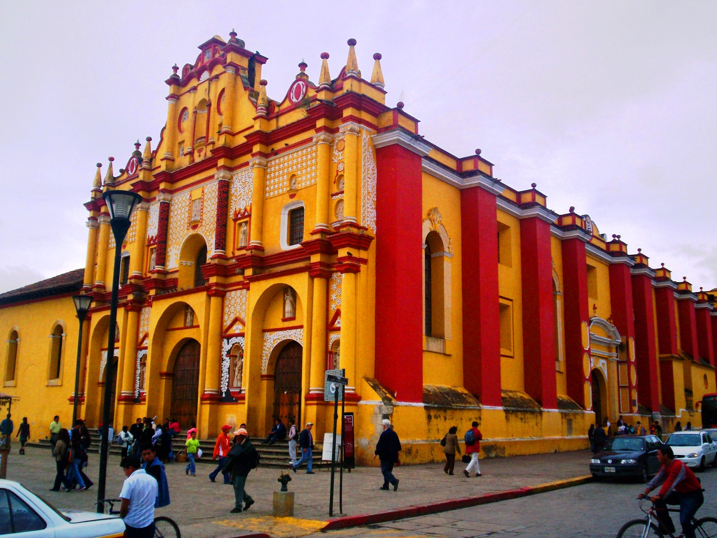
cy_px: 269
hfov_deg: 51.4
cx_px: 358
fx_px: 746
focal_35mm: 36
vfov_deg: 39.7
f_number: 4.5
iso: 100
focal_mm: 5.9
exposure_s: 1/557
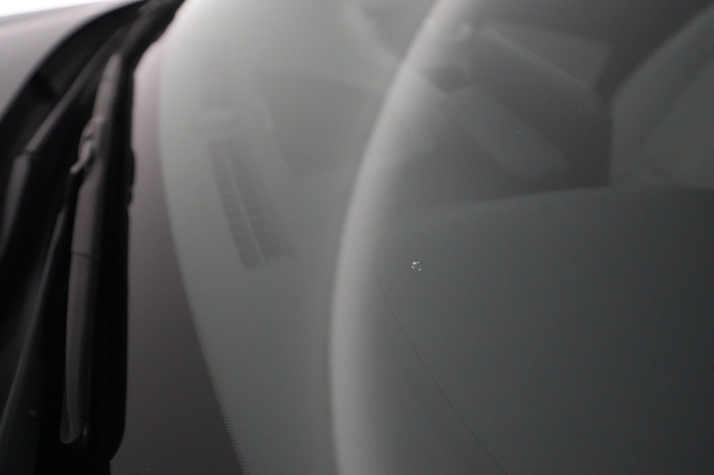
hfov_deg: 65.5
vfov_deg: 46.4
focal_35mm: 28
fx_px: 555
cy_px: 238
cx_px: 357
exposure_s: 1/500
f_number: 4.5
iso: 12800
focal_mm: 28
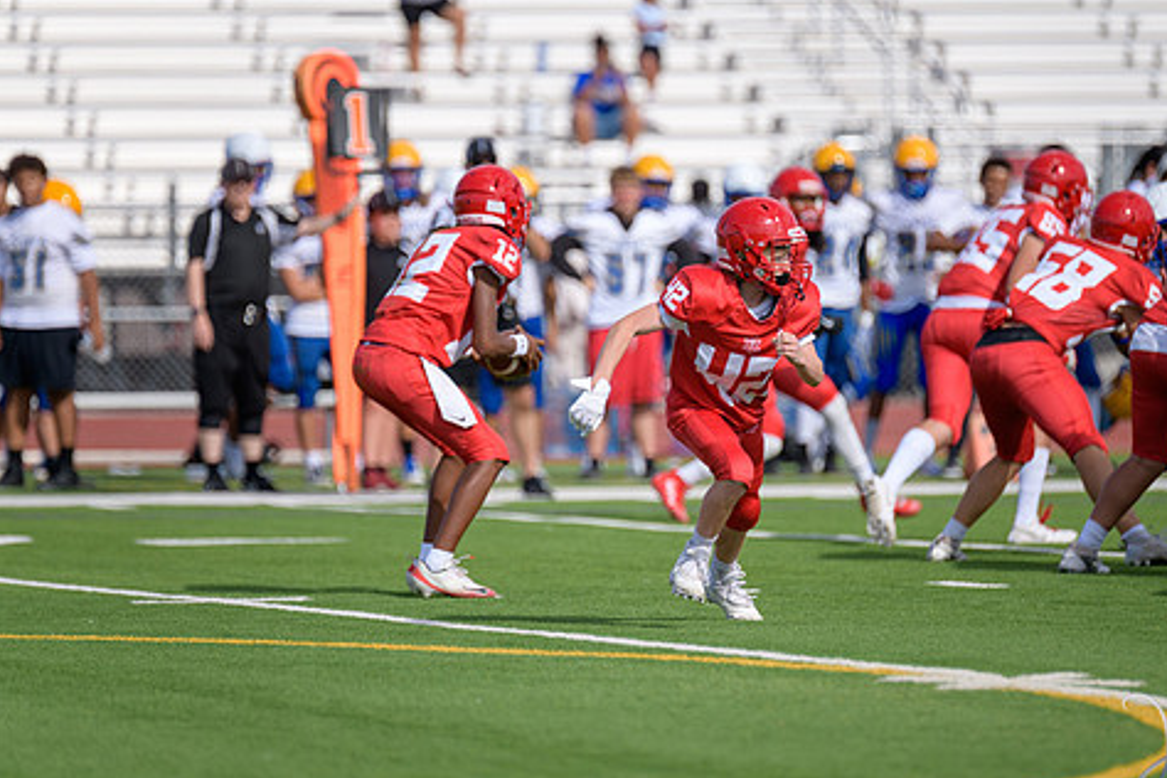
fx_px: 11896
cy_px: 398
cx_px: 672
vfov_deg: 3.7
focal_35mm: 367
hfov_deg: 5.6
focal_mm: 300
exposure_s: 1/3200
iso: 200
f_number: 2.8
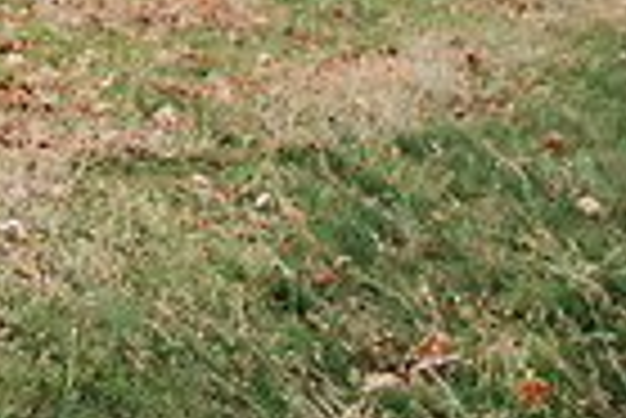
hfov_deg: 12.0
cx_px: -641
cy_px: 74
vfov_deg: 9.0
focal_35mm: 152
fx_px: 2646
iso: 100
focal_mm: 35
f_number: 2.8
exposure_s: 1/320
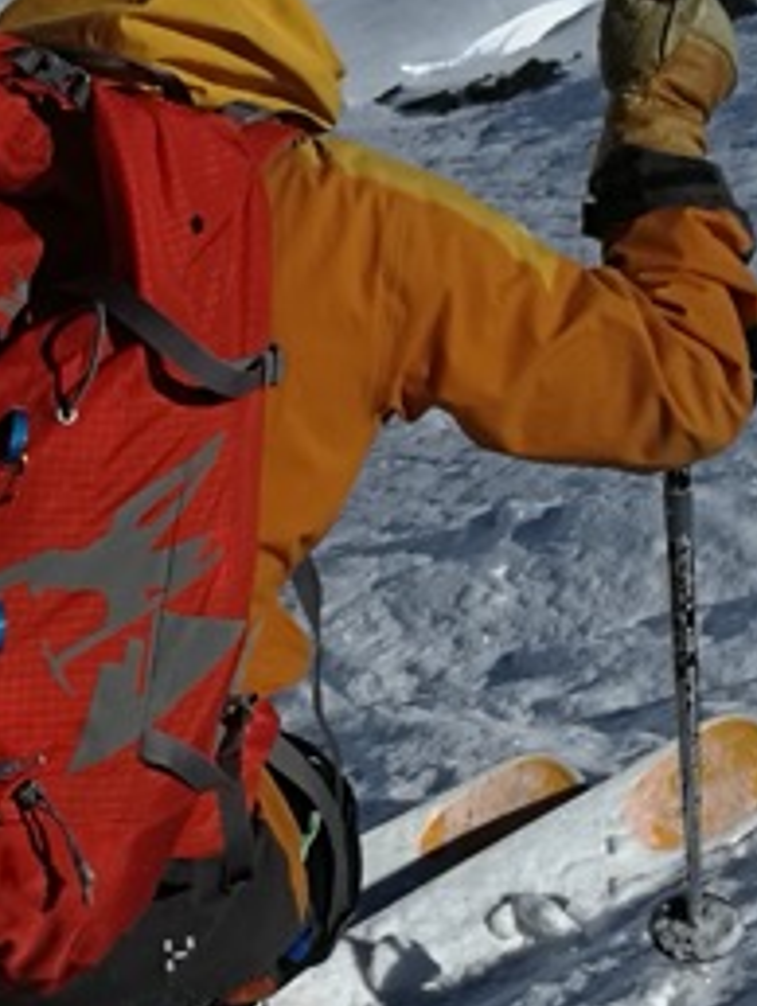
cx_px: 90
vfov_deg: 18.3
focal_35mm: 107
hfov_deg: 13.7
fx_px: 3115
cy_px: 273
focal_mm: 3.95
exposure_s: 1/4902
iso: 50
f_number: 2.2
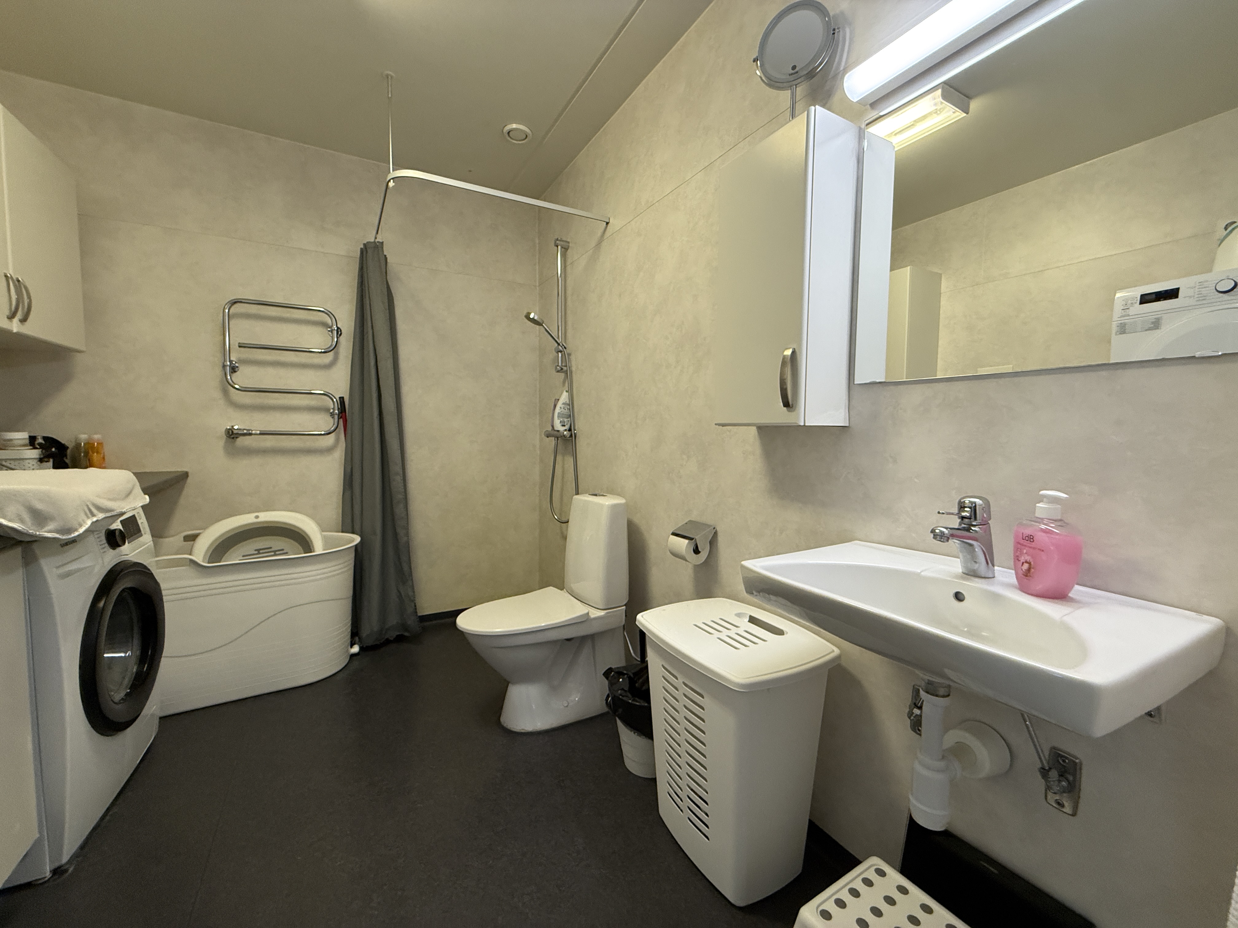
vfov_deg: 85.7
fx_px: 501
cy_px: 464
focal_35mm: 14
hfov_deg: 102.1
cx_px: 619
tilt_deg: -4.4
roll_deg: +0.2
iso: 250
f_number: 2.2
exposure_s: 1/100
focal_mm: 2.22
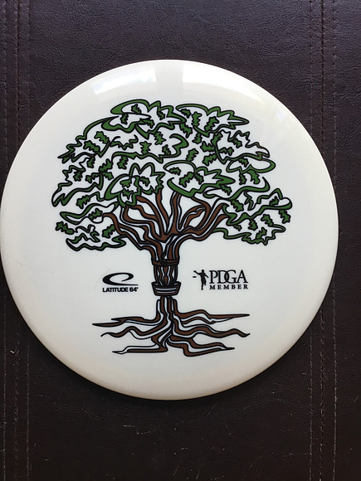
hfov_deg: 45.4
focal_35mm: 31
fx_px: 431
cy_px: 240
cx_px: 180
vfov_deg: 58.4
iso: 50
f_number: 2.4
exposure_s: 1/30
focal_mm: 3.3
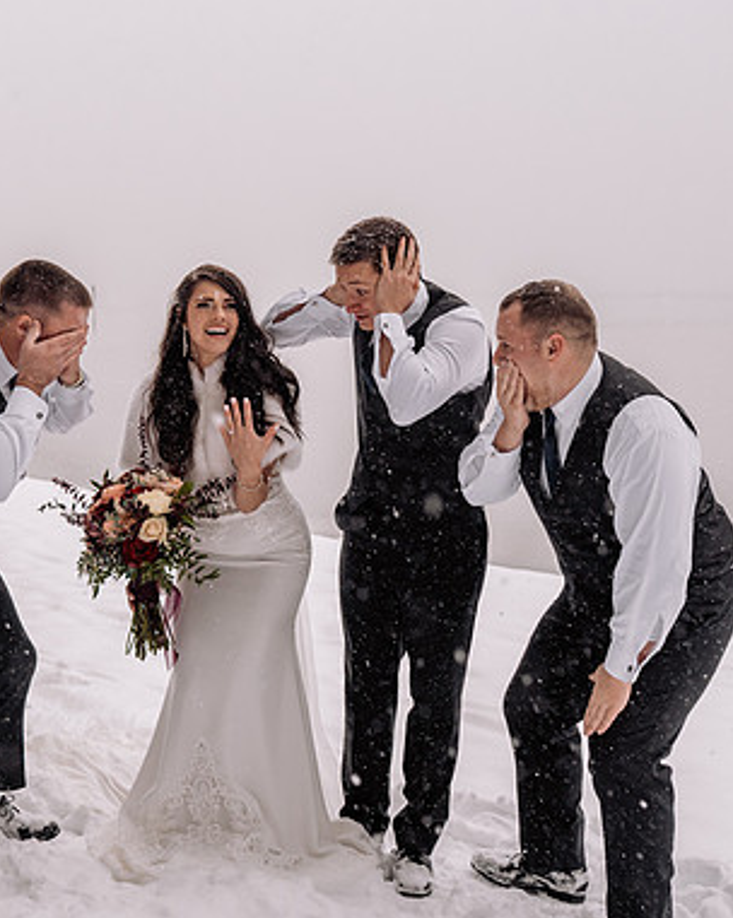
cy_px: 434
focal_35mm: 53
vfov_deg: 35.4
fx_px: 1440
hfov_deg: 28.2
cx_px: 205
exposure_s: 1/250
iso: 1250
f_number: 5
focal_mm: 35
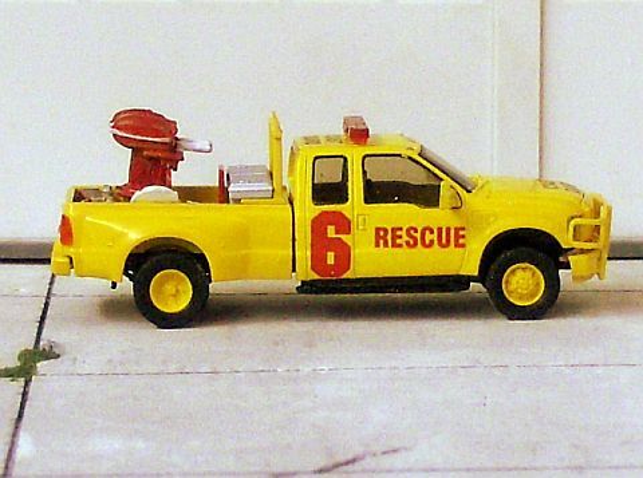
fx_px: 963
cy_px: 239
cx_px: 322
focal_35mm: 52
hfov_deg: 36.9
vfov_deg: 27.9
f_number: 3.2
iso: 200
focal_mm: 11.3
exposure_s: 1/52
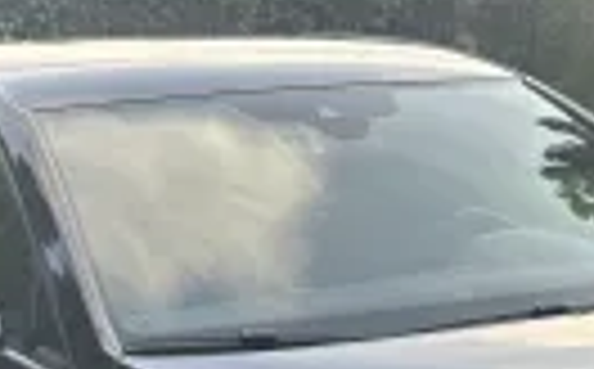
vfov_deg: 9.1
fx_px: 2246
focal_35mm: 139
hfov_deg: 15.0
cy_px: 594
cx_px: 472
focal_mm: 6.86
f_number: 1.78
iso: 64
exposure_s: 1/426
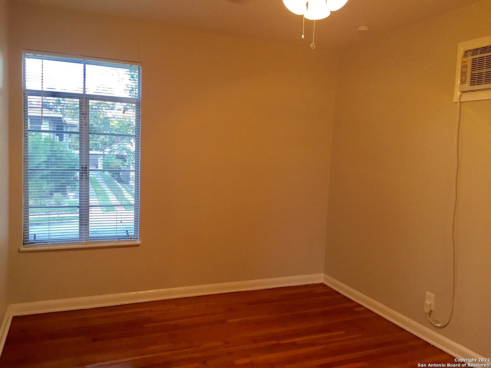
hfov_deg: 61.7
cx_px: 246
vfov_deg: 48.2
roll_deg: -2.4
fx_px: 411
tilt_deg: -5.3
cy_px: 184
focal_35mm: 29
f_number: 2.2
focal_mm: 4.15
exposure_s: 1/30
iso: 80
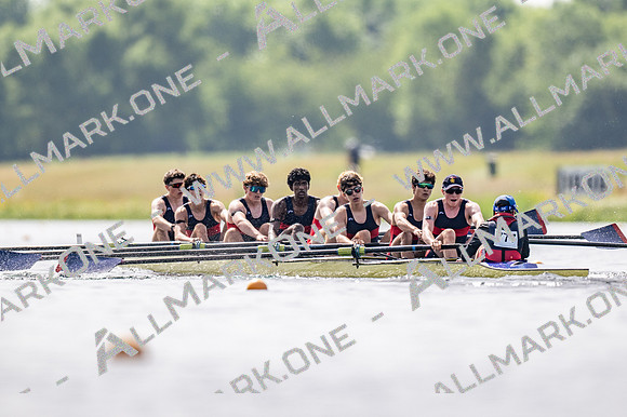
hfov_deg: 2.3
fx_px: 15665
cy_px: 208
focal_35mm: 900
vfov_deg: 1.5
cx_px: 314
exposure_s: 1/2500
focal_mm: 600
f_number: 4
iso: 140
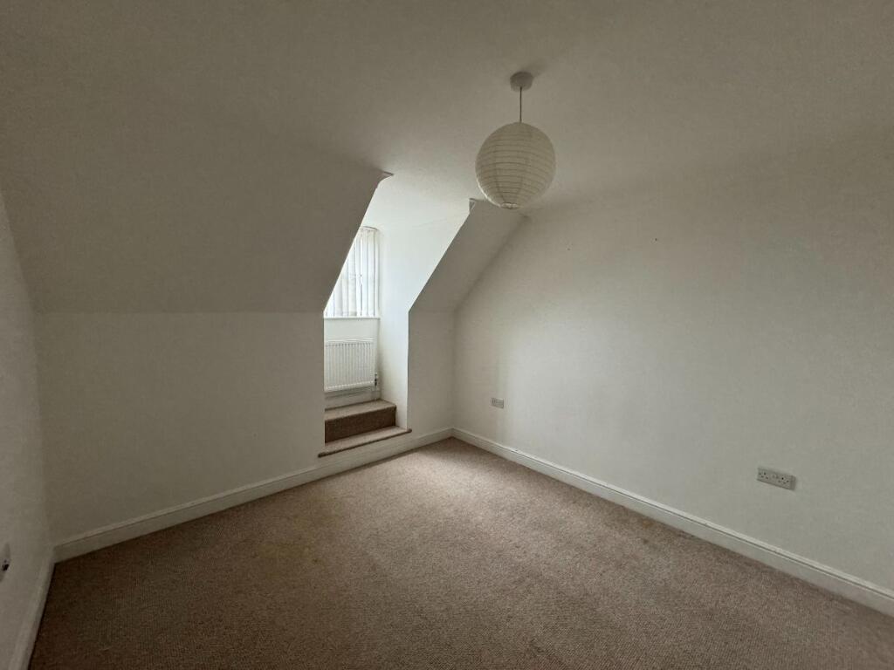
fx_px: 362
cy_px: 335
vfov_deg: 85.7
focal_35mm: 14
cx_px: 447
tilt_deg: -3.7
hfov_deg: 102.1
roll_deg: -0.6
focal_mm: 2.22
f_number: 2.2
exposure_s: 1/84
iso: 320
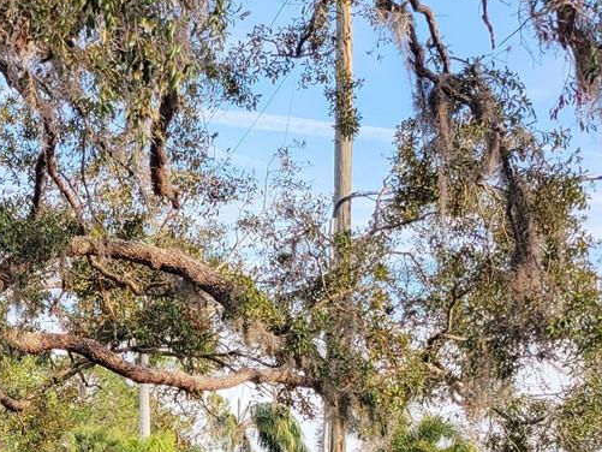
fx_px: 1444
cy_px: 464
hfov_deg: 21.8
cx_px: -127
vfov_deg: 17.3
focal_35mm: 83
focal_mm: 5.4
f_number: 1.8
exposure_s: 1/769
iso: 40
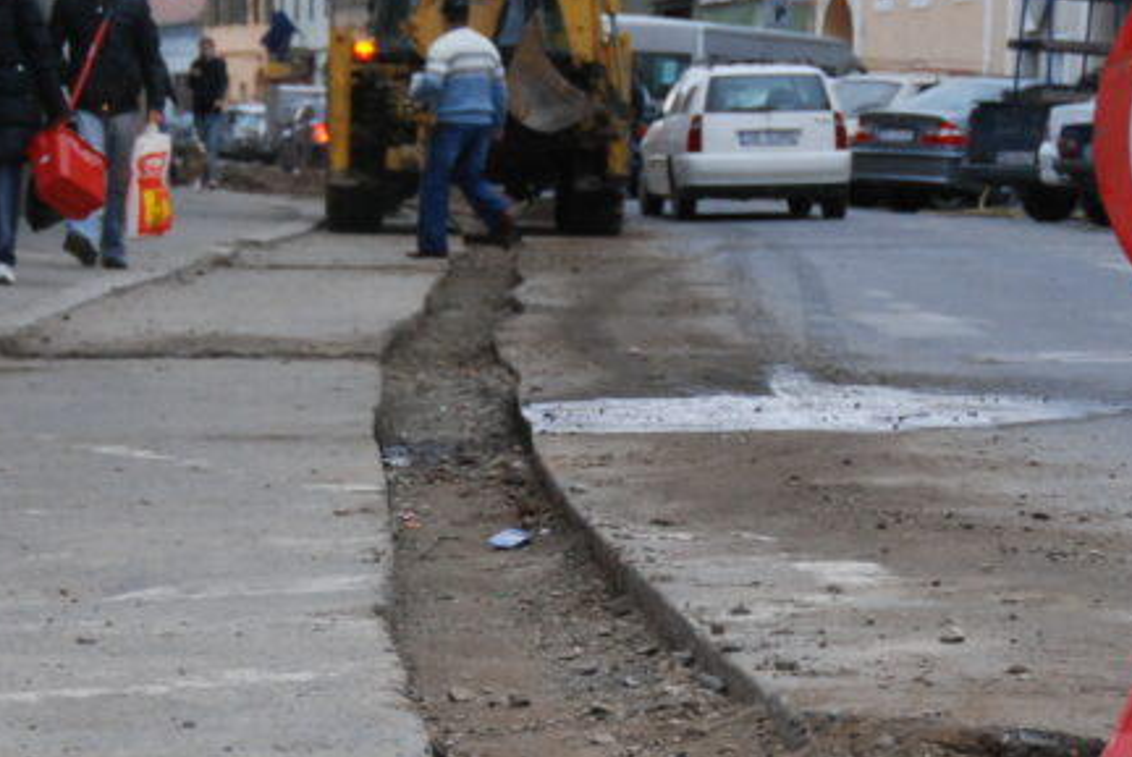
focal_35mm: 185
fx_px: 5823
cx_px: 605
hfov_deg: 11.1
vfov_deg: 7.4
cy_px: 567
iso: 800
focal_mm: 52
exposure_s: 1/100
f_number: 4.8
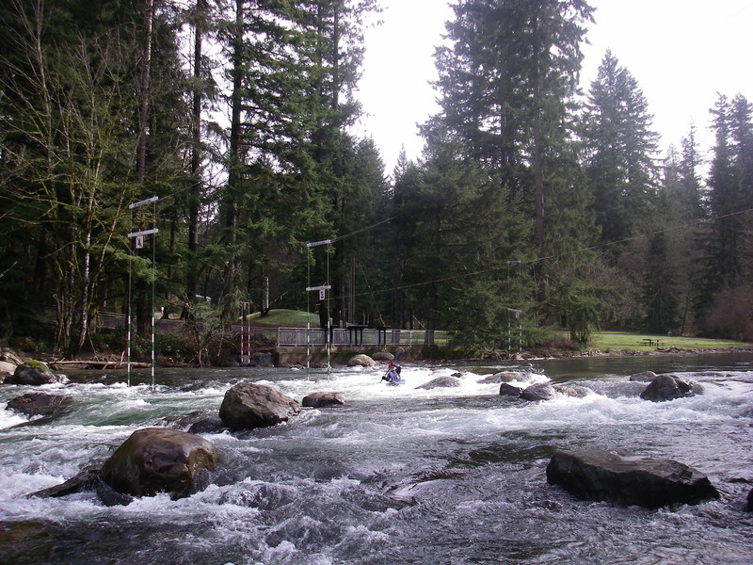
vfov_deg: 37.7
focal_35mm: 38
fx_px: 827
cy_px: 282
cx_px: 376
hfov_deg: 49.0
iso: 64
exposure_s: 1/320
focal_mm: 6.3
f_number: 3.3
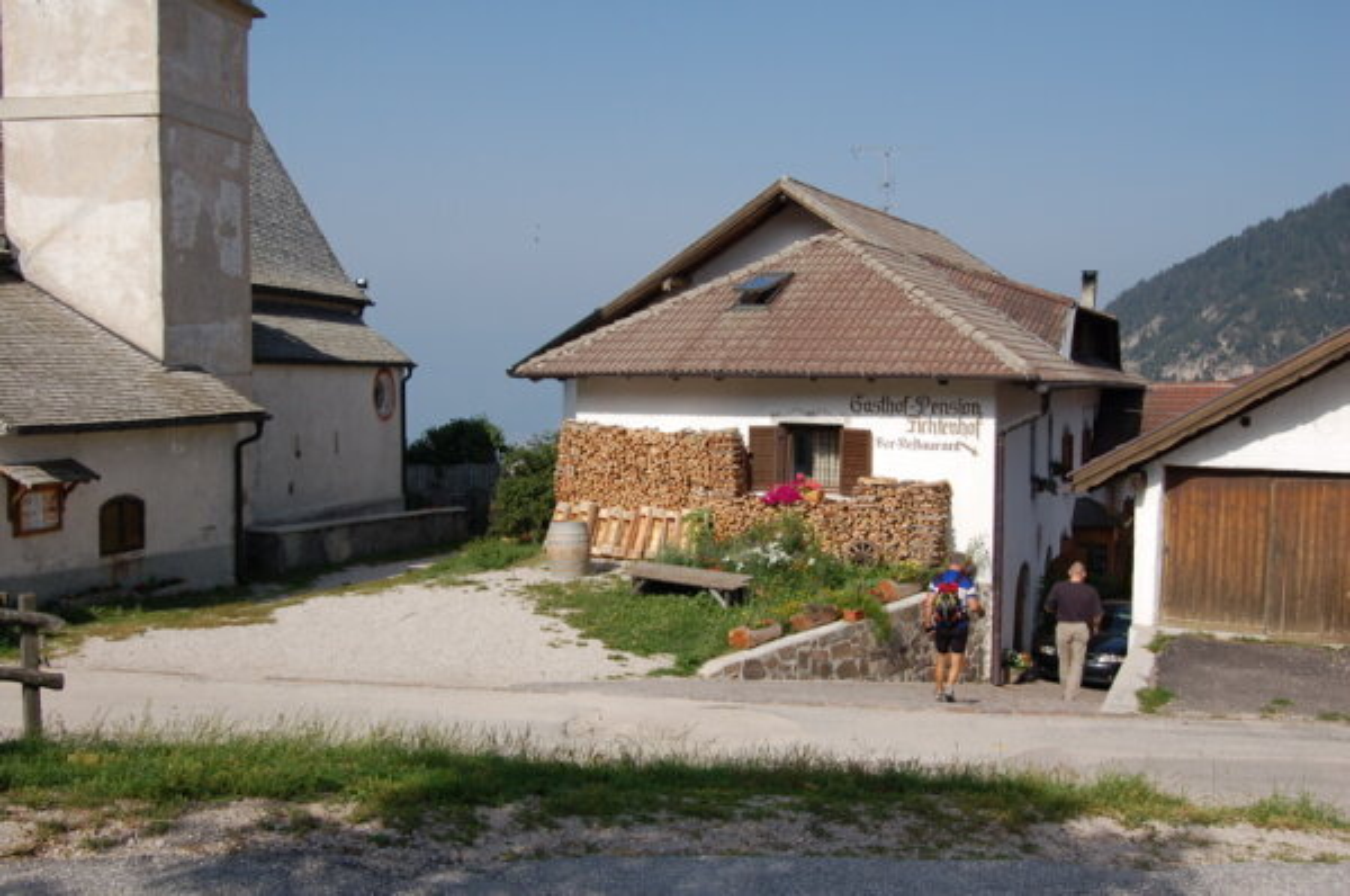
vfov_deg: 38.2
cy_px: 448
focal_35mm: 34
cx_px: 675
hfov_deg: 55.2
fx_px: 1292
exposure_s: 1/320
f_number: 10
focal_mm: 23
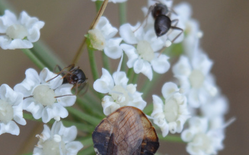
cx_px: 124
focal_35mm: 128
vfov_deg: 10.1
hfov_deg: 16.3
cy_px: 169
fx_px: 867
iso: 280
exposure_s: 1/125
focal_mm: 55
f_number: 8
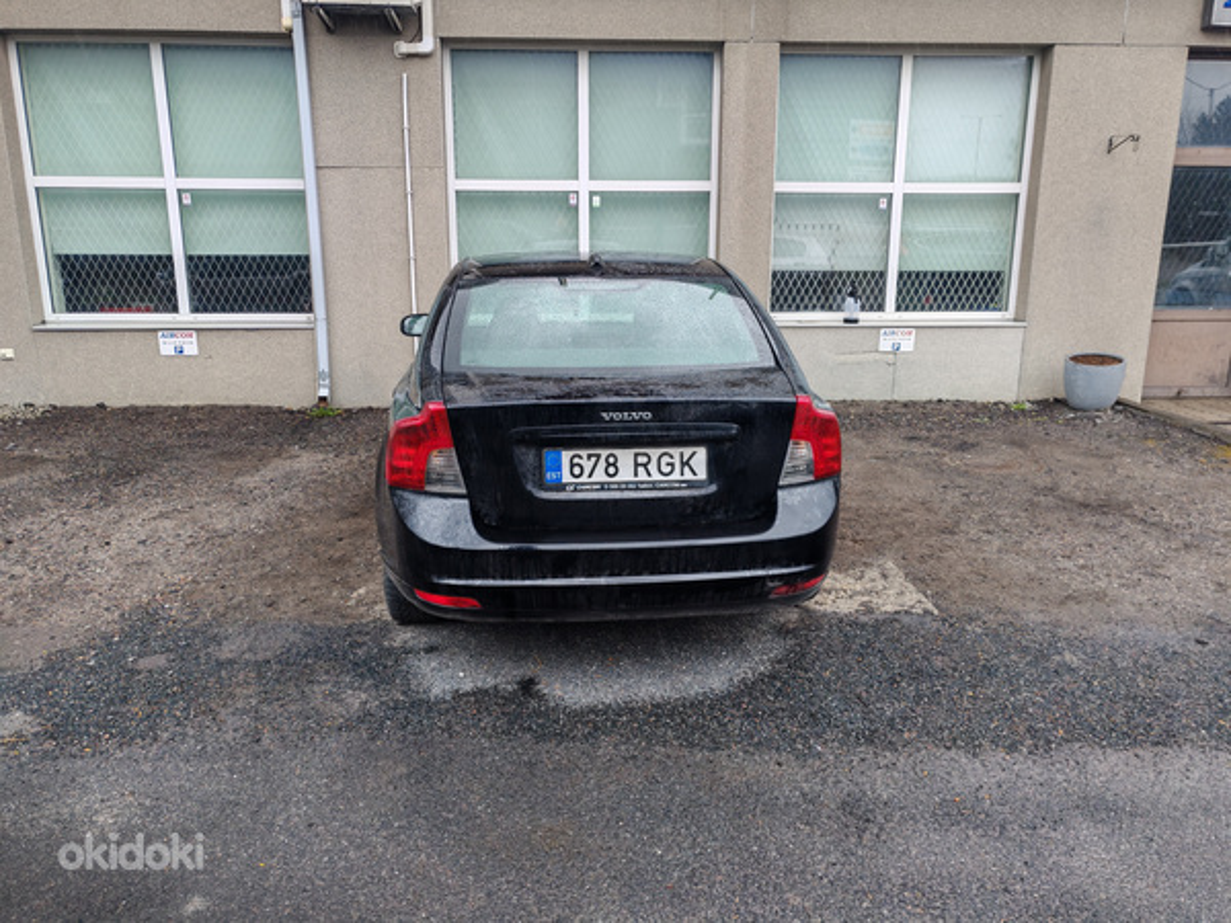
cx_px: 616
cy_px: 462
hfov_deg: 65.3
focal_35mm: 27
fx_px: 960
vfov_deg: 51.4
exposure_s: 1/120
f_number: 1.95
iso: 50
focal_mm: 5.52
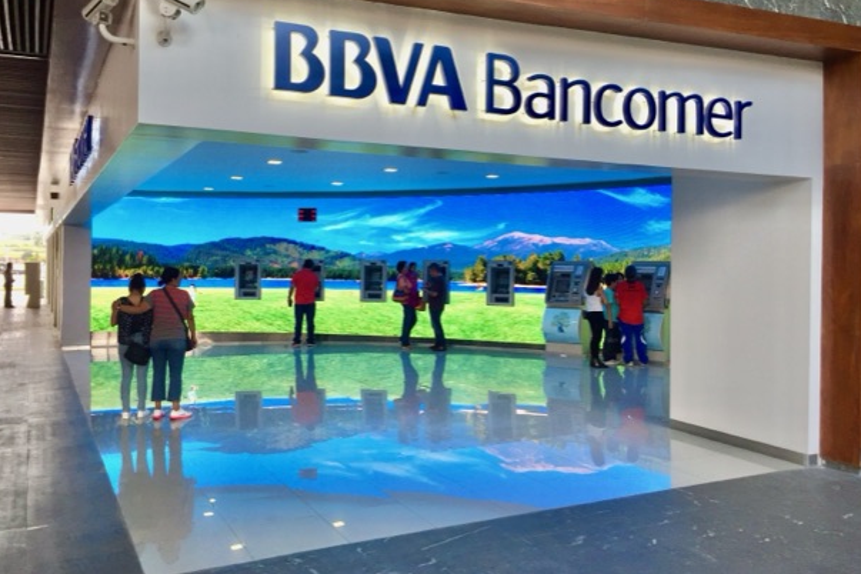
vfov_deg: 42.2
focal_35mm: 31
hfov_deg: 60.3
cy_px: 245
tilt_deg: +1.9
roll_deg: -1.6
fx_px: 741
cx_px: 428
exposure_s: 1/120
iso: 32
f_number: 2.2
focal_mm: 4.15
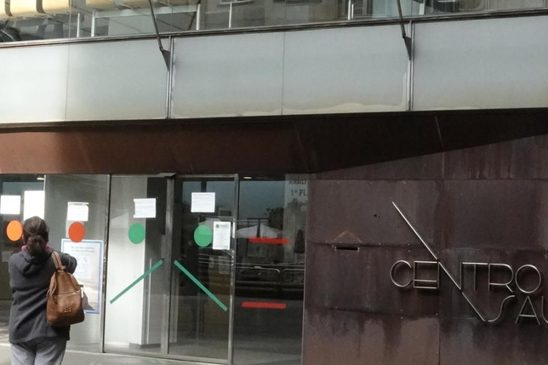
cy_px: 152
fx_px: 1172
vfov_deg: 17.7
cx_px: 186
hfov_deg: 26.2
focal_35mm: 77
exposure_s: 1/200
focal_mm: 11.26
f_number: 11
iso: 2500
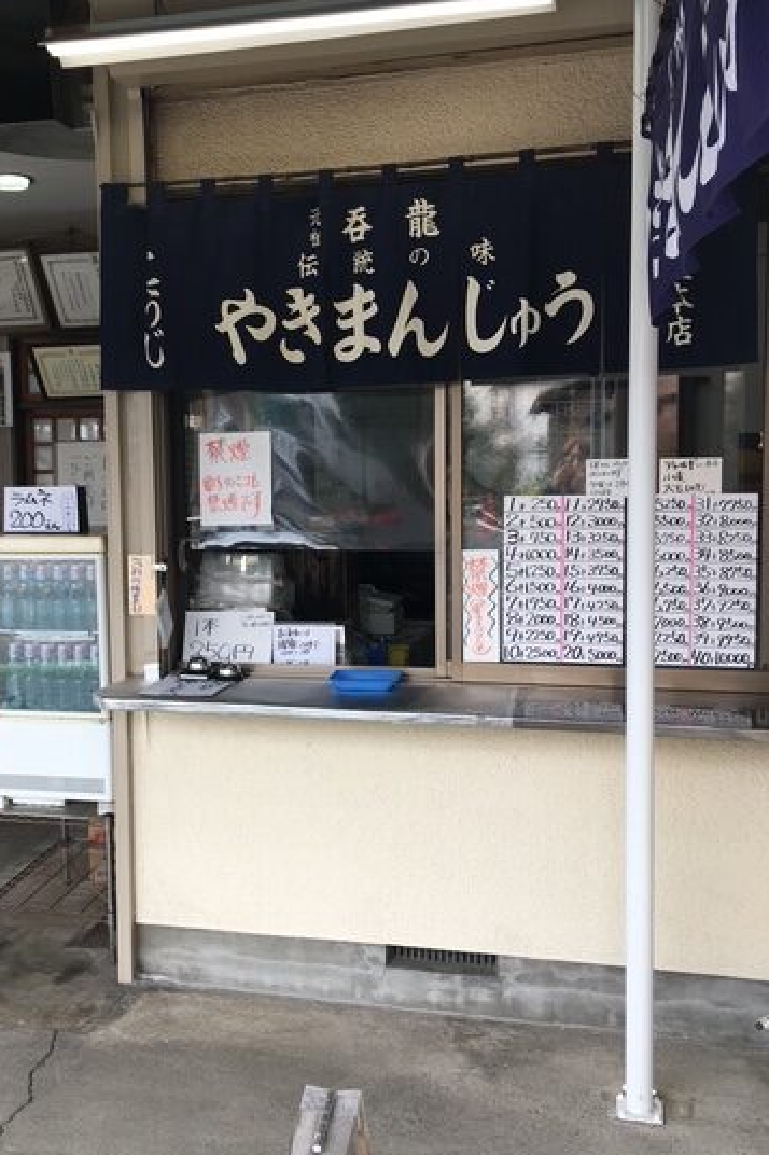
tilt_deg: -4.1
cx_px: 254
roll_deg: +0.7
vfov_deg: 53.1
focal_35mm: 36
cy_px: 567
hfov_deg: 36.5
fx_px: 1154
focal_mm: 4.15
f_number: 2.2
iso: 25
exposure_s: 1/122
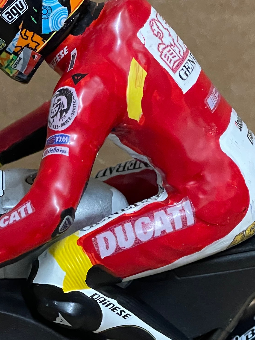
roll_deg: -1.3
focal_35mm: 142
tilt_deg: -25.6
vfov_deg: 13.8
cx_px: 61
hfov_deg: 10.4
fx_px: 1395
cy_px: 257
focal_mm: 6
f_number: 2
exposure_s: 1/50
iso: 640
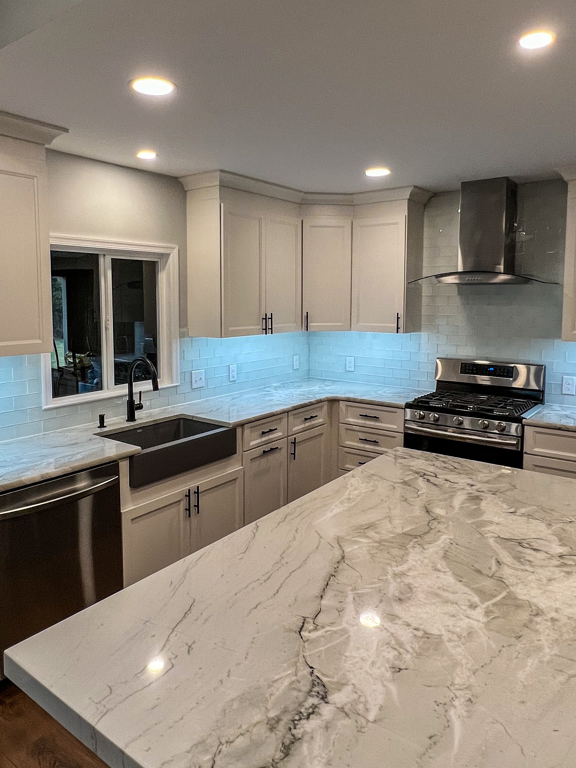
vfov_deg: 73.7
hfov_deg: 58.8
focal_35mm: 23
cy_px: 342
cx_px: 269
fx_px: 510
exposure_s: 1/120
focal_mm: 1.57
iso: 125
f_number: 1.8
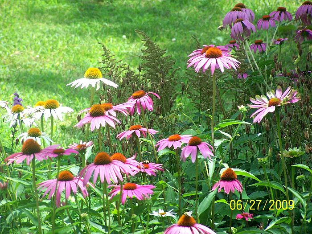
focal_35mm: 317
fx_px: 2857
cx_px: 156
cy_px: 117
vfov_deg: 4.7
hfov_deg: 6.3
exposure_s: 1/250
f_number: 3.6
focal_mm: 52.6
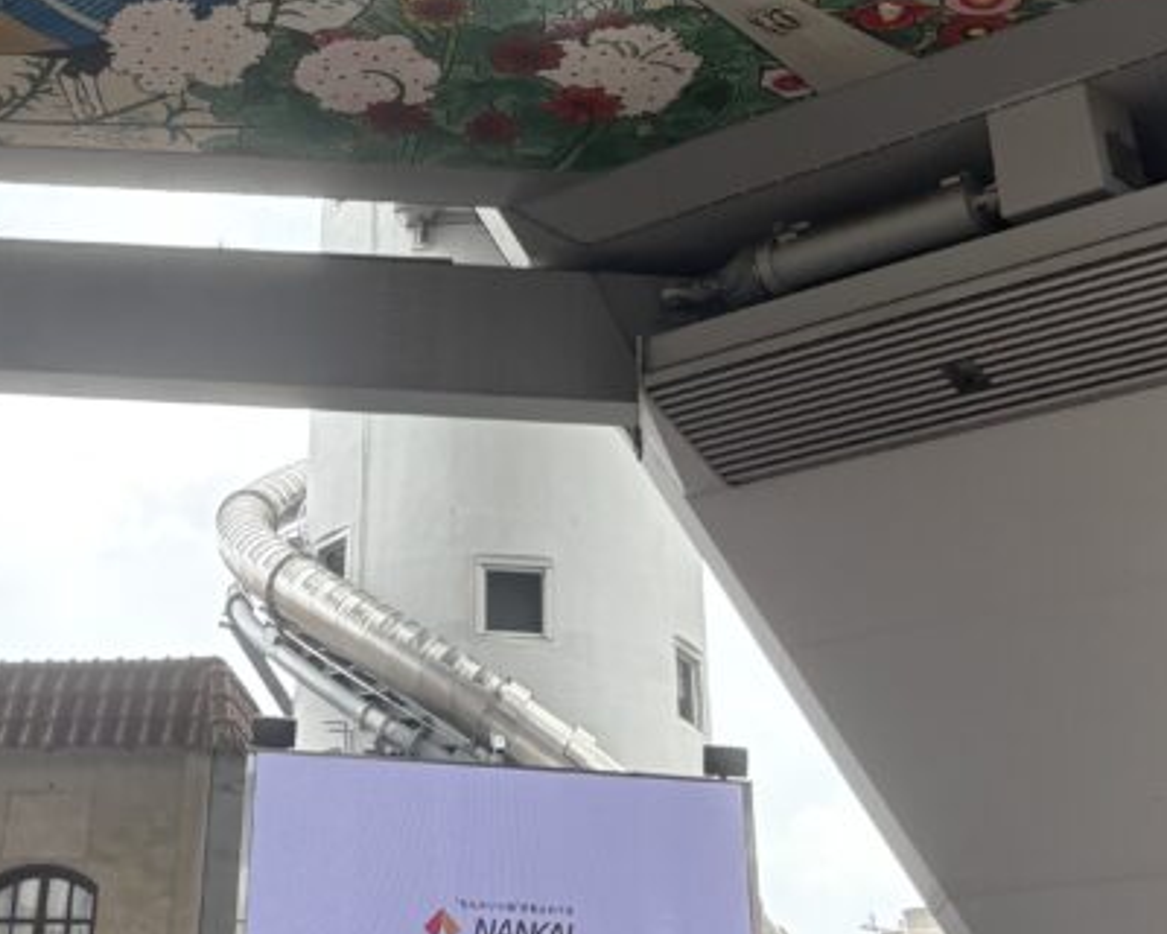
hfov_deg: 28.7
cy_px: -412
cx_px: 306
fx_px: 2245
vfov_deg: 20.5
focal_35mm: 65
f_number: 1.6
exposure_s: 1/987
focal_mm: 5.96
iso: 100
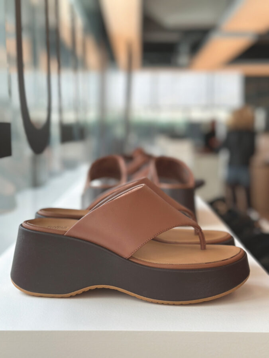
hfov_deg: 30.3
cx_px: 134
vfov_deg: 39.7
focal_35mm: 48
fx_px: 497
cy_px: 179
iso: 80
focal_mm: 6.86
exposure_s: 1/240
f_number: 1.78
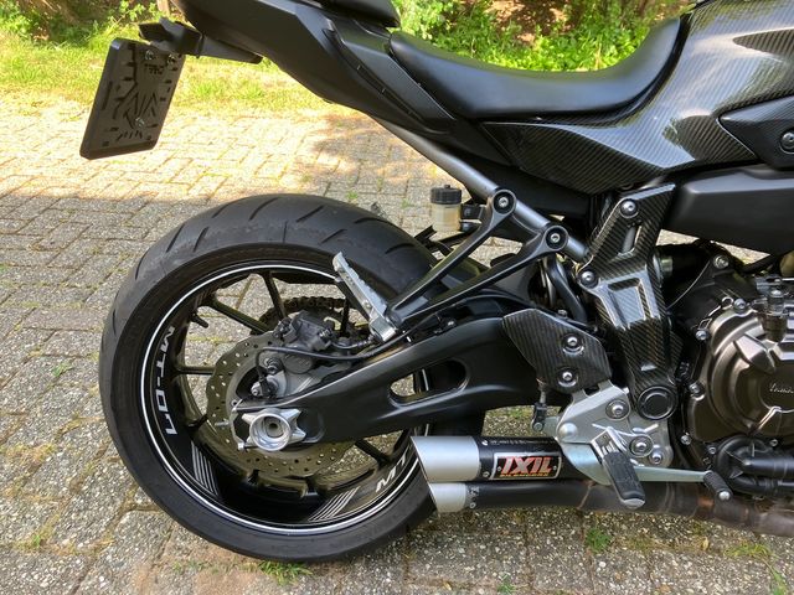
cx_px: 397
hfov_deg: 63.4
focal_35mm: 28
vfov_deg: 49.7
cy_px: 298
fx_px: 642
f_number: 1.8
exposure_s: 1/121
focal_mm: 3.99
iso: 40
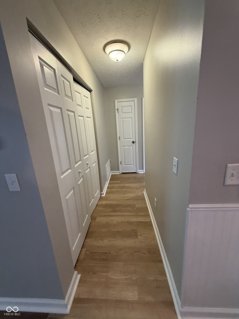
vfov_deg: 102.1
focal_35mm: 14
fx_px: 129
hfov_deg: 85.7
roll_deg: +0.4
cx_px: 120
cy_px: 160
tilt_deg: -10.7
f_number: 2.2
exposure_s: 1/60
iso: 250
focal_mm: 2.22
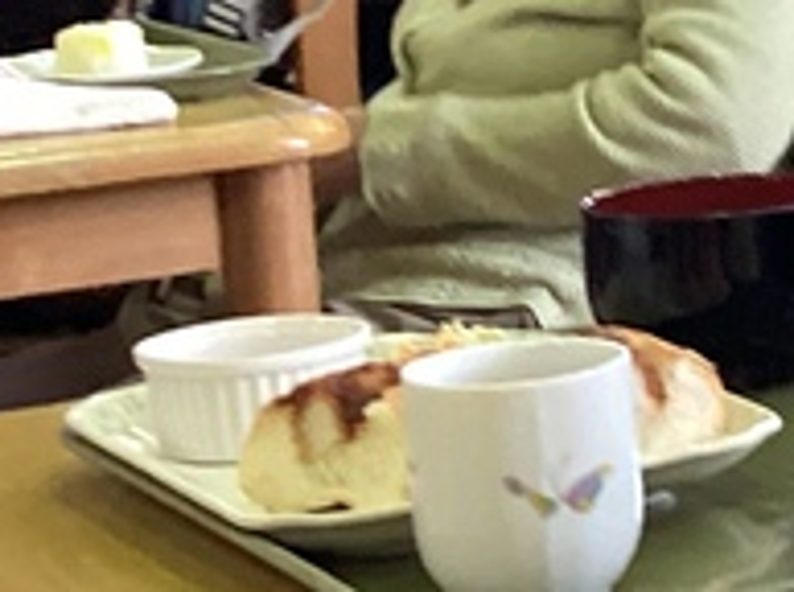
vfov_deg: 9.2
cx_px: 1864
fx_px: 3686
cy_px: 95
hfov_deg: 10.6
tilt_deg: -8.7
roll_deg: +3.3
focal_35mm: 161
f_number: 2.4
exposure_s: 1/50
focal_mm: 3.3
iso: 200
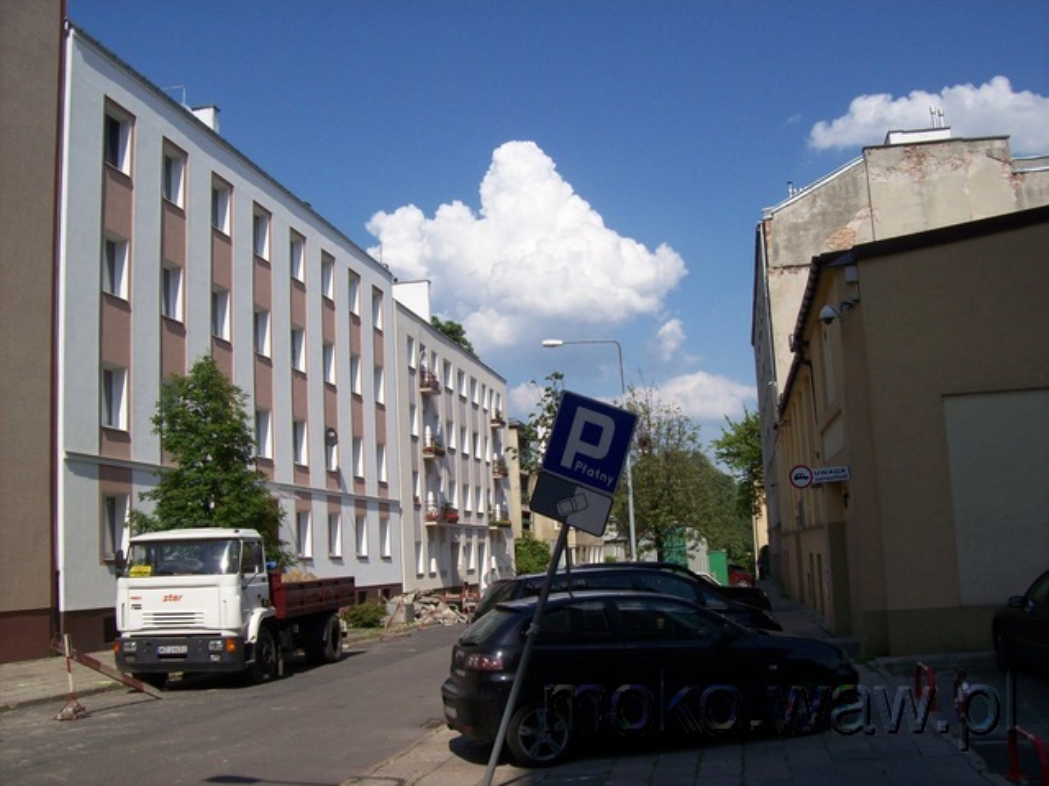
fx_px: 1091
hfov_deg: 51.4
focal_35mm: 36
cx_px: 524
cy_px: 393
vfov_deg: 39.7
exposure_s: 1/883
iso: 80
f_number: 4.8
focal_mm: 6
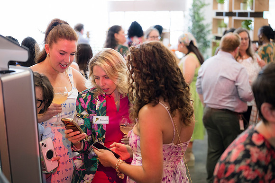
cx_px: 138
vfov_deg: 24.6
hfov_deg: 36.2
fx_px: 420
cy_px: 92
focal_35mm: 55
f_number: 2.2
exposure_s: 1/160
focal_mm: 55
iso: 720
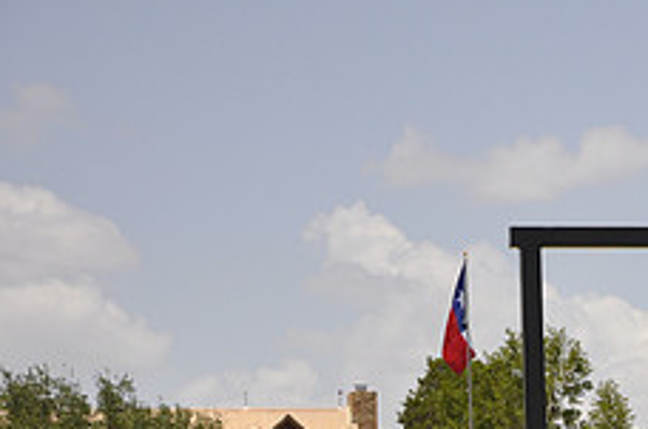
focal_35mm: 237
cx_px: 799
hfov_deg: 8.6
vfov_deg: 5.7
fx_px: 4257
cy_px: 533
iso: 200
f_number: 7.1
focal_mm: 62
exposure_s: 1/200
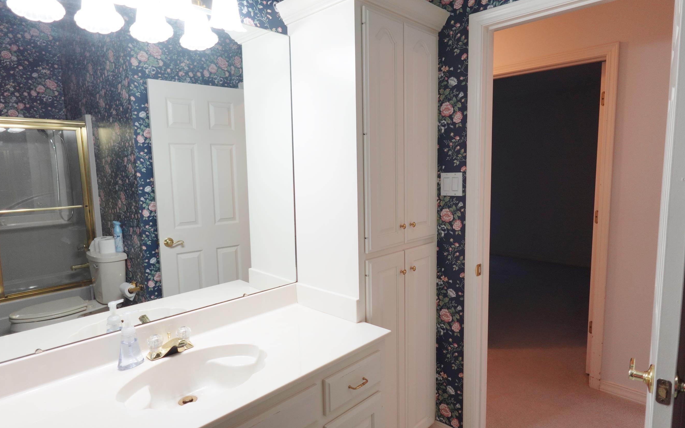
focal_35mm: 21
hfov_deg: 82.3
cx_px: 333
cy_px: 213
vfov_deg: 57.3
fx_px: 392
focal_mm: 7.6
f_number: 2
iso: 125
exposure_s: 1/100
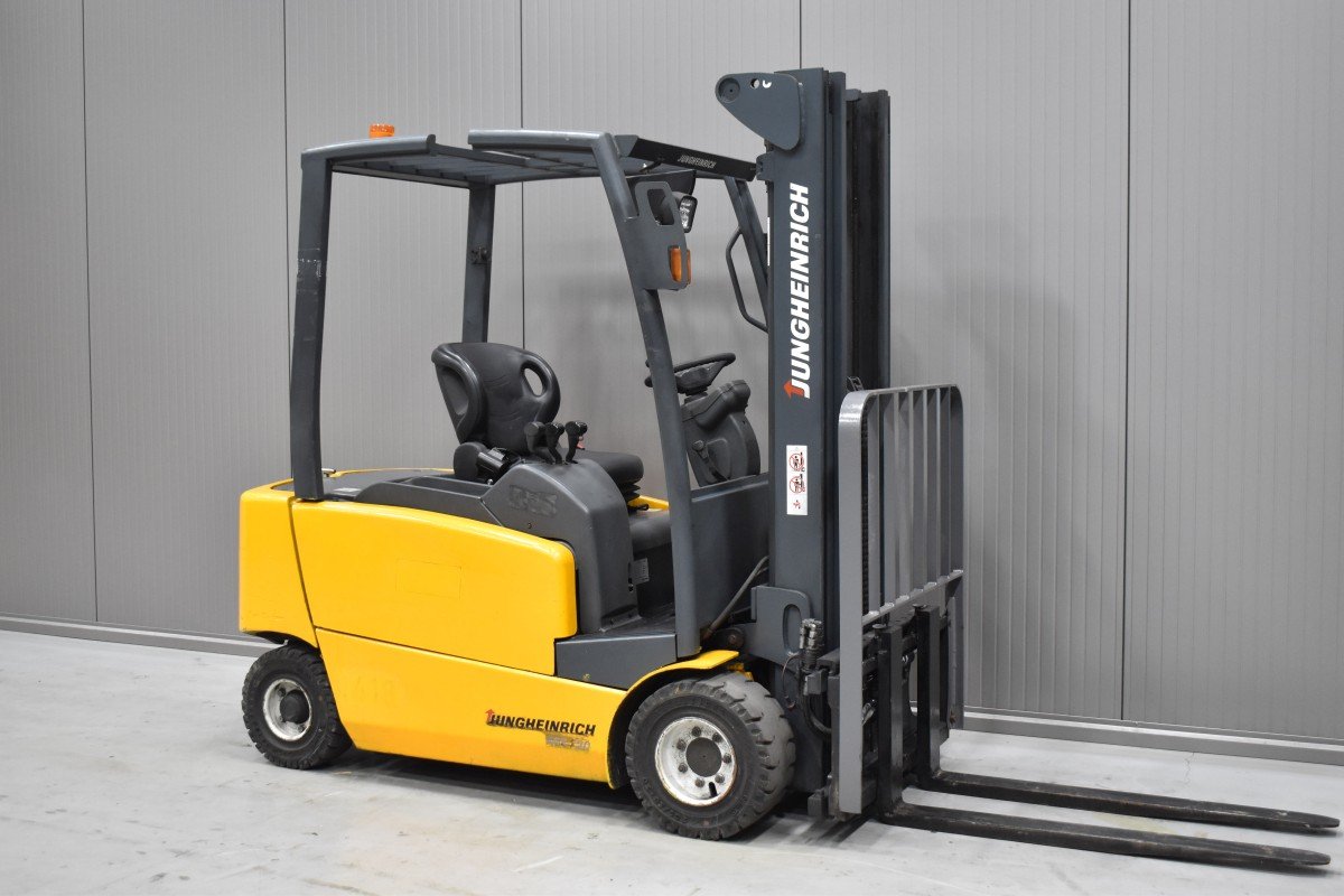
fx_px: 1568
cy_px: 448
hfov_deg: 46.4
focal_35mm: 42
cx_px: 672
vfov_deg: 31.9
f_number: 4.5
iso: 1600
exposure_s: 1/50
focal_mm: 28
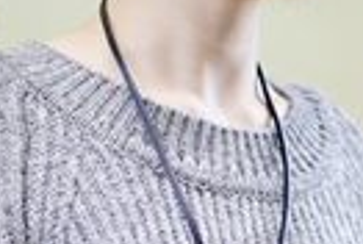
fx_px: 3386
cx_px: 319
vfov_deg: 4.1
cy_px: 578
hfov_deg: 6.1
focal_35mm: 335
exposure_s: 1/100
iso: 100
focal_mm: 55
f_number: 1.8
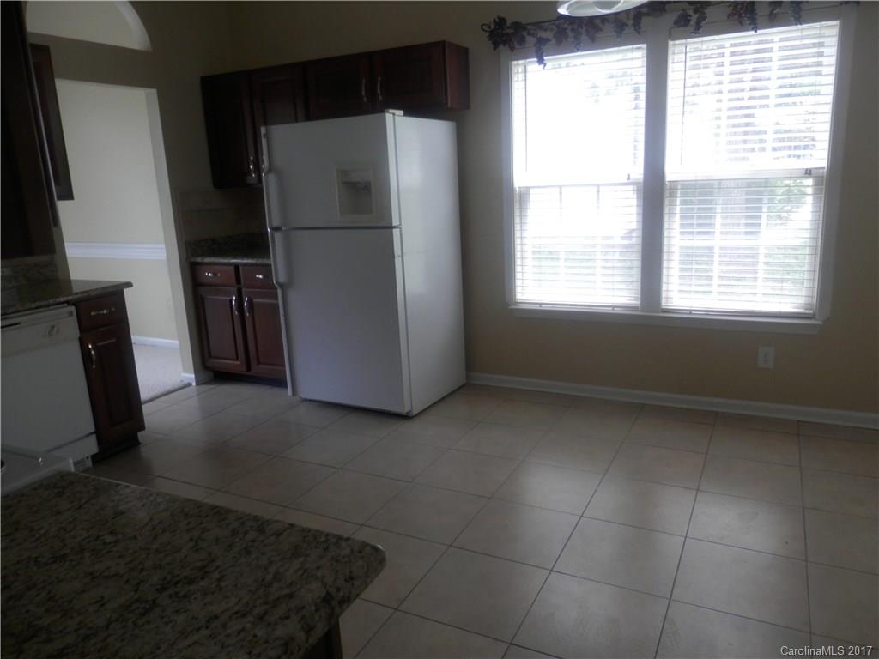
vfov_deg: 54.9
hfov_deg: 69.4
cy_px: 330
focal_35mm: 25
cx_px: 440
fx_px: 635
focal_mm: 4.5
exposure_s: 1/30
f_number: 3
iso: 80
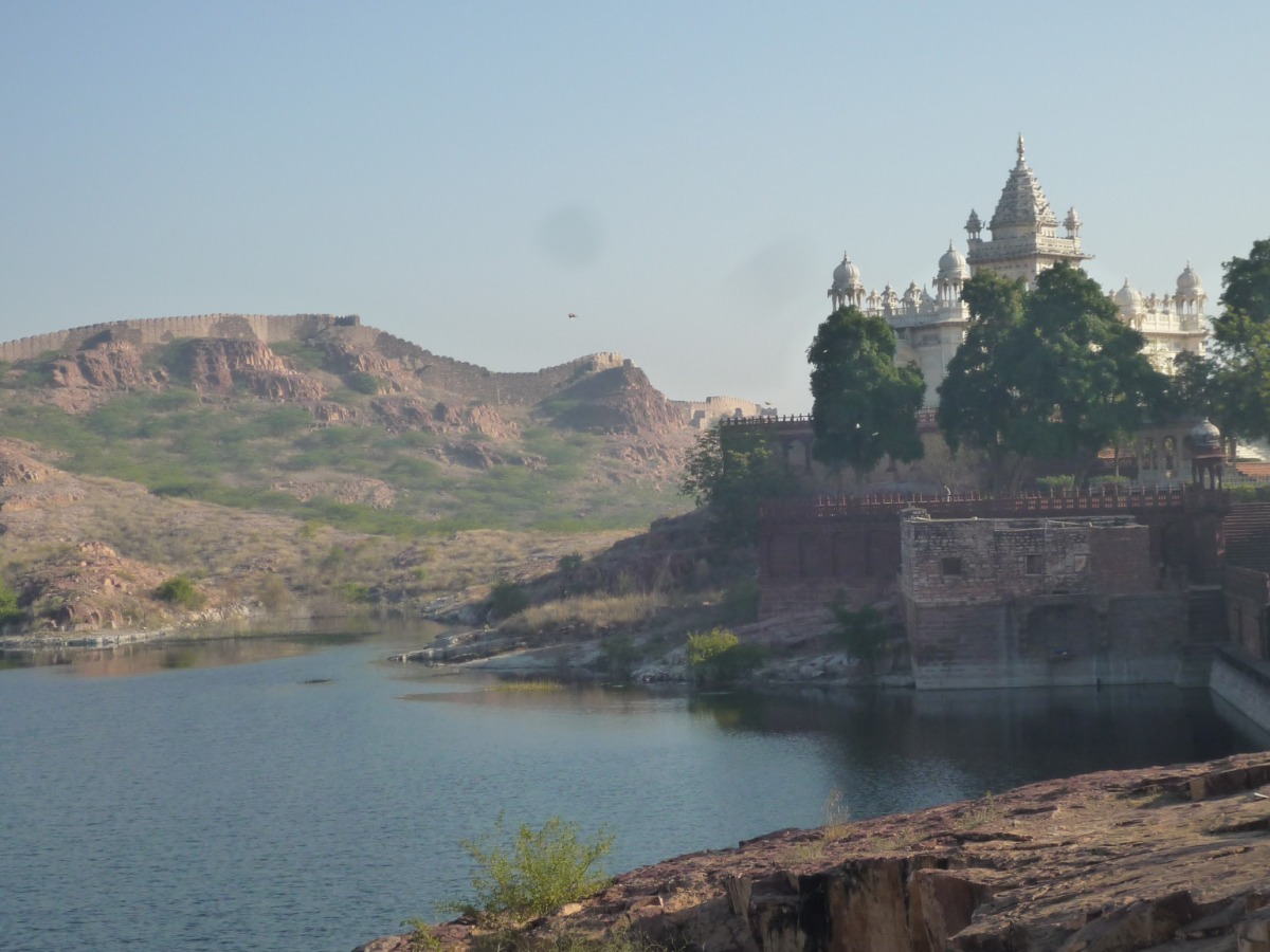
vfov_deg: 19.4
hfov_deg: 25.7
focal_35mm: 76
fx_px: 2788
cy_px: 476
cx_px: 635
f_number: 4.9
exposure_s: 1/640
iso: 160
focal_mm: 11.3
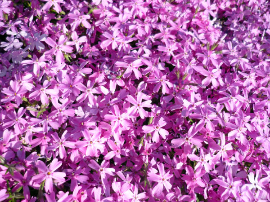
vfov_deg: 42.9
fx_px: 257
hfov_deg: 55.4
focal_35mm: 33
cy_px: 101
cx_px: 135
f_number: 2.8
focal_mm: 5.5
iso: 100
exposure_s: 1/800
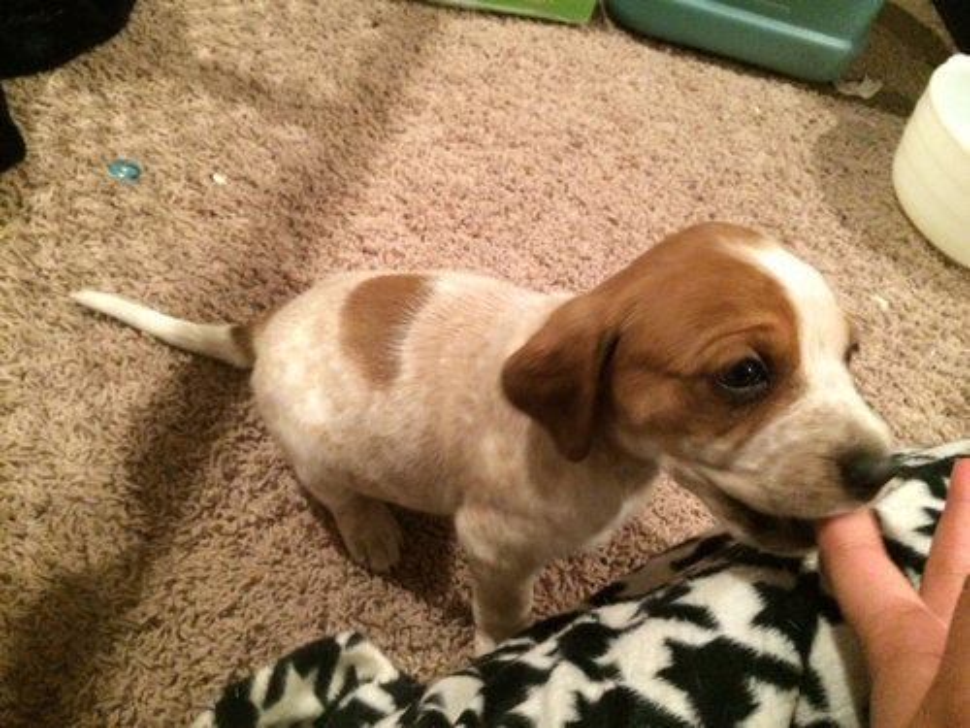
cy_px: 364
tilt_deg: -49.4
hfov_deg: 61.7
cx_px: 485
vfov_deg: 48.2
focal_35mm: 29
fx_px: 813
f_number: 2.2
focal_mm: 4.15
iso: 400
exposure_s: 1/15
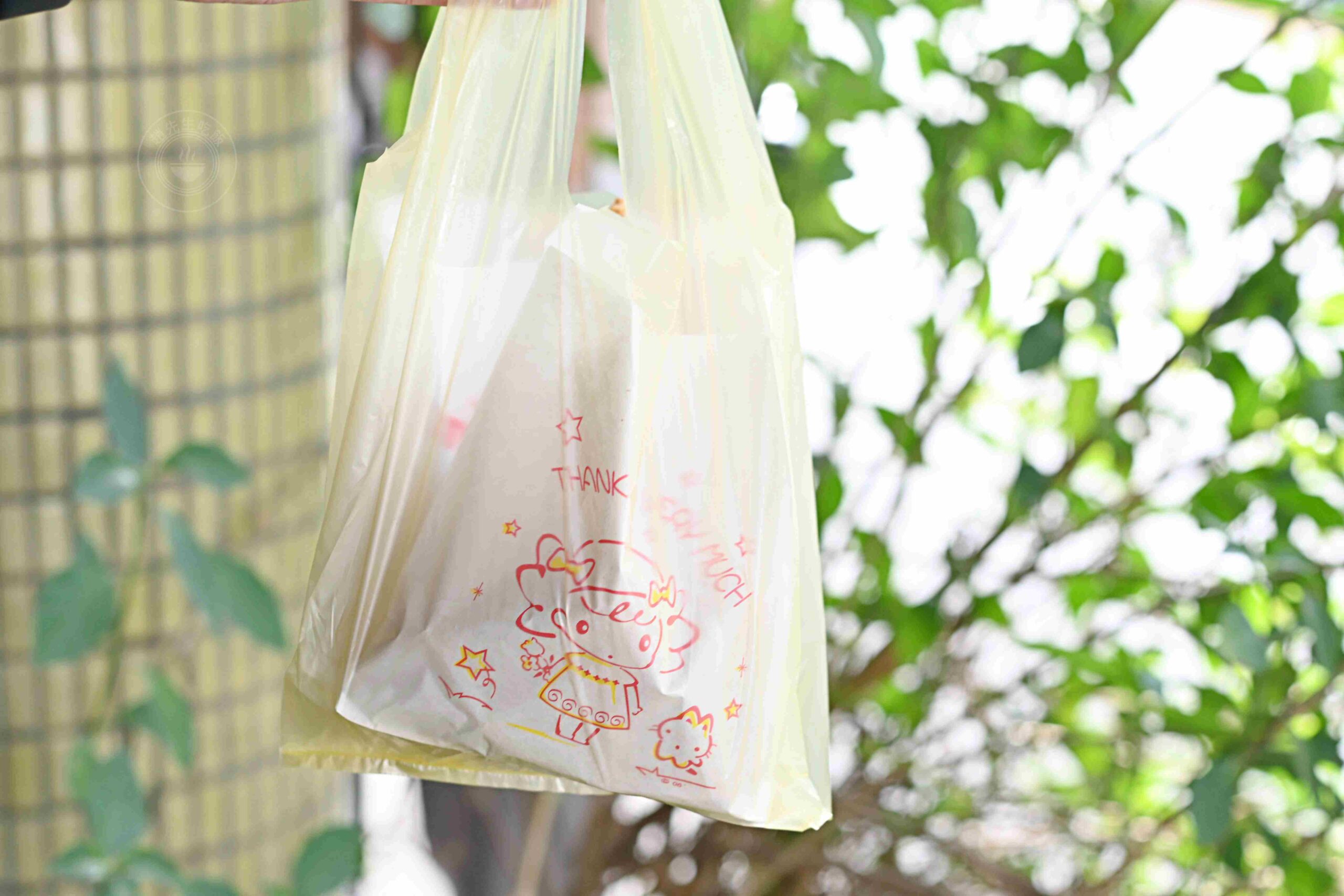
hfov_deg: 27.0
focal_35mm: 75
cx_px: 672
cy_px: 448
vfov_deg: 18.2
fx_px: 2800
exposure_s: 1/200
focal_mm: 50
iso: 100
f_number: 3.2
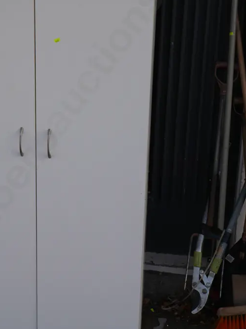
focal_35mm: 58
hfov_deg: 25.1
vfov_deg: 32.8
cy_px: 99
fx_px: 550
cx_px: 76
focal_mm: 19
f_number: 5.6
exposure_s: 1/200
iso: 200
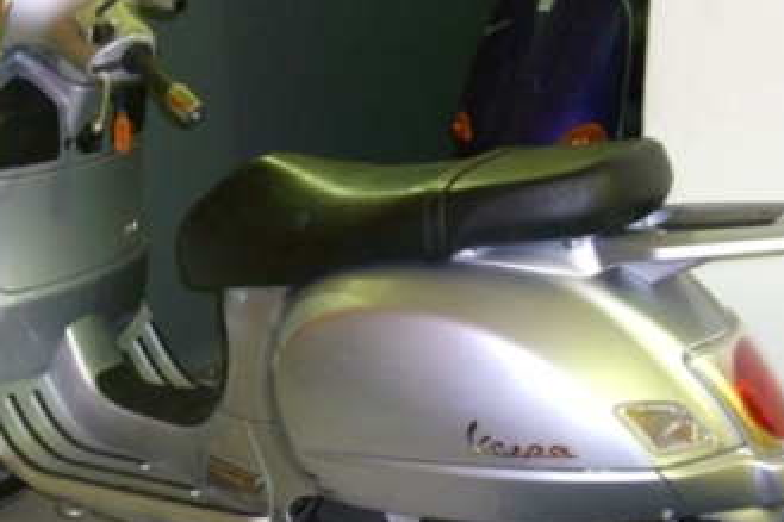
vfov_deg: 21.8
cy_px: 321
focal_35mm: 62
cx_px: 298
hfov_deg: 32.3
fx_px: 1349
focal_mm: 9.6
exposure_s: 1/60
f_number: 3.1
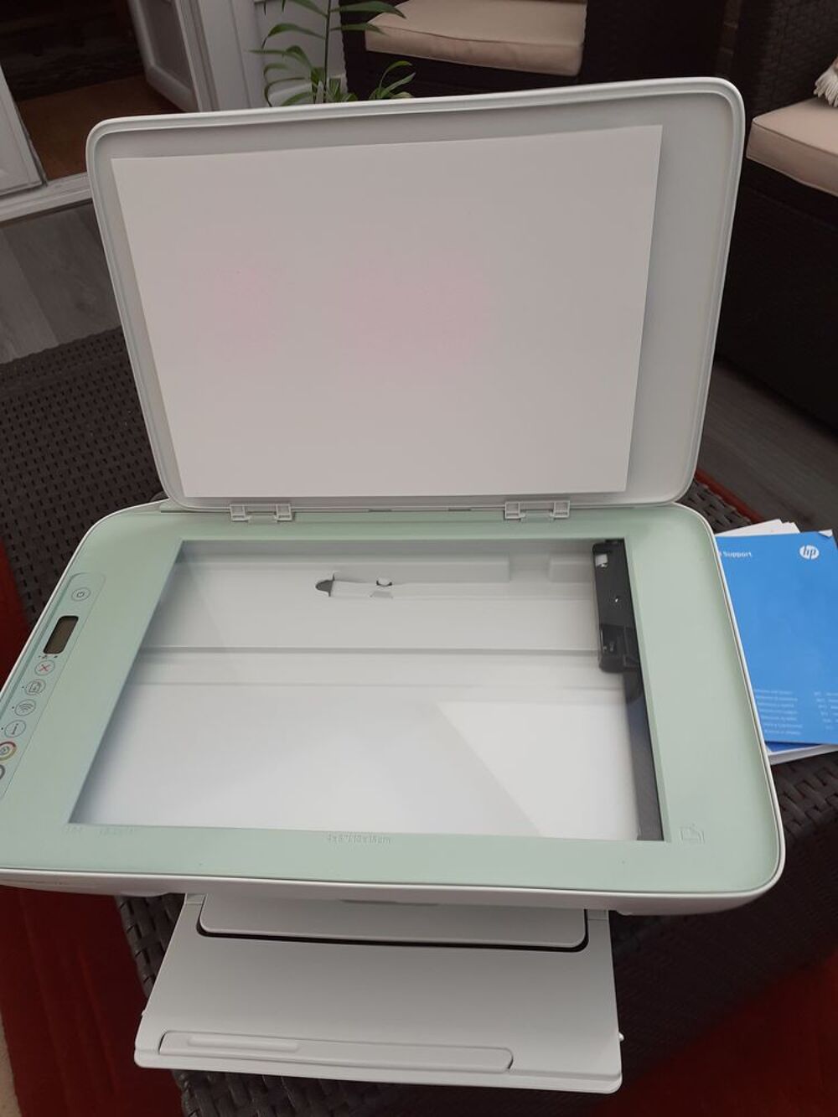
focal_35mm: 27
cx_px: 419
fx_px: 871
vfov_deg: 65.3
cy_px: 558
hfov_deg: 51.4
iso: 40
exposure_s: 1/339
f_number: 1.9
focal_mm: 3.6
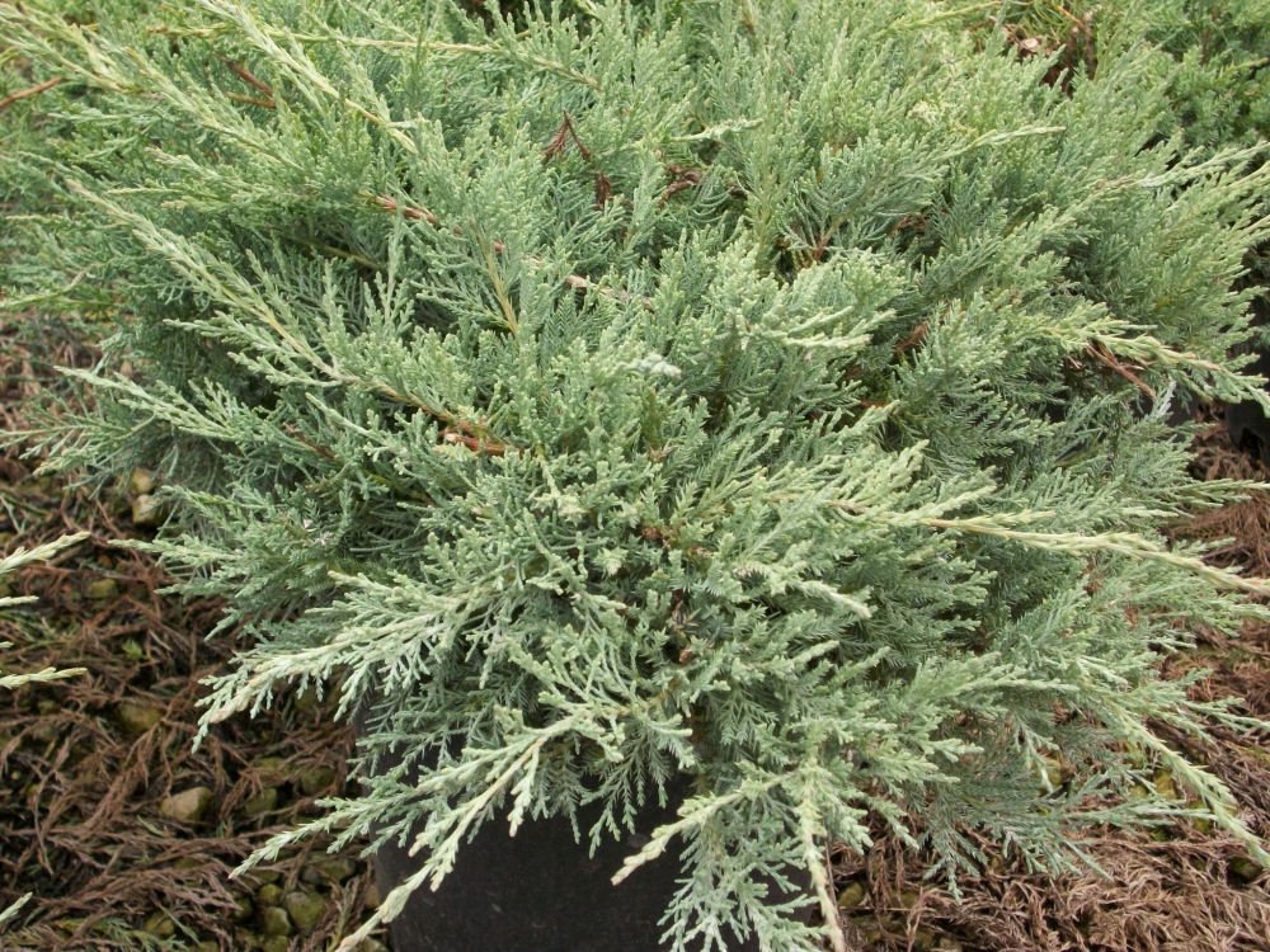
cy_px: 476
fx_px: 1614
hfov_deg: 42.9
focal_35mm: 44
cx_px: 635
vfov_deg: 32.9
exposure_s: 1/500
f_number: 3.5
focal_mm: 7.8
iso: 213
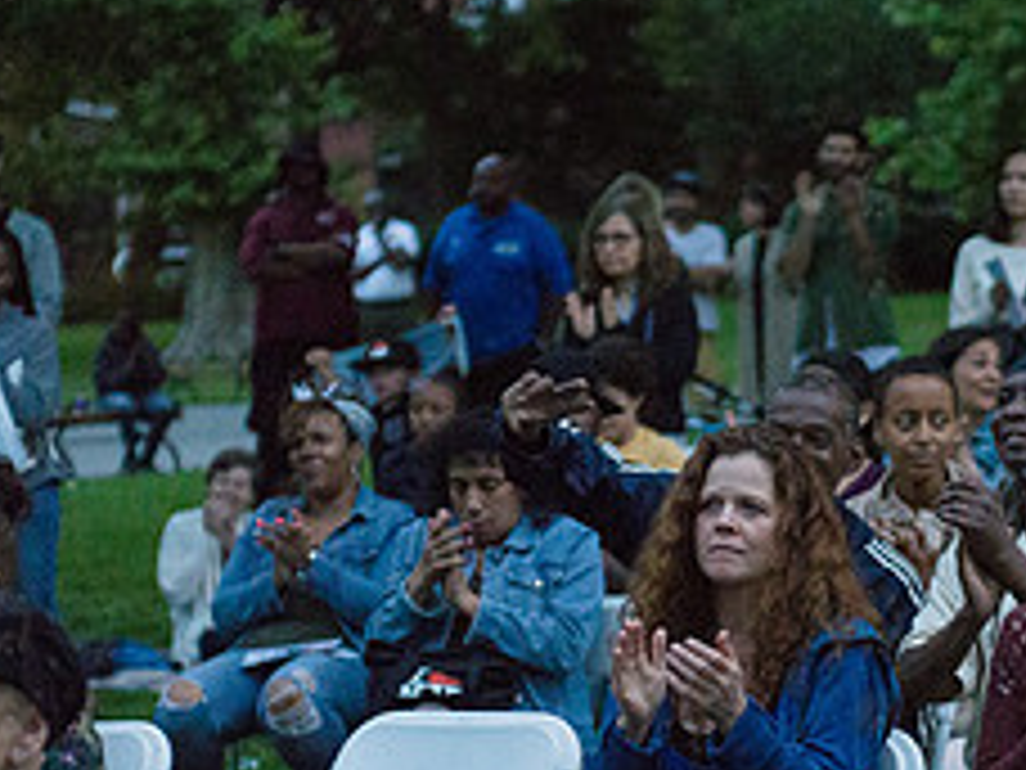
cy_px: 655
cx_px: 878
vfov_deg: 8.7
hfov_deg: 11.5
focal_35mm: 171
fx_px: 5068
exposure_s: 1/1250
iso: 4000
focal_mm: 70
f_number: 2.8
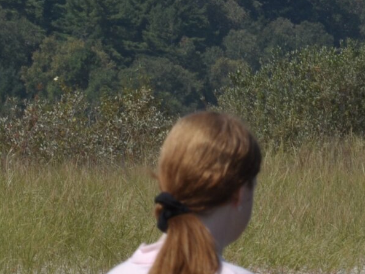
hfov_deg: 2.4
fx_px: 8840
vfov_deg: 1.8
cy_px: 466
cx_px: 520
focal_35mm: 838
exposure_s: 1/125
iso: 100
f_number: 32
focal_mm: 135
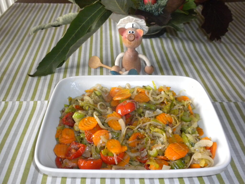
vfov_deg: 38.7
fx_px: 262
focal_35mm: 37
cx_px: 122
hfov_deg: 50.1
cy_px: 92
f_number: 3.5
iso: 400
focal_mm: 6.6
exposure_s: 1/30
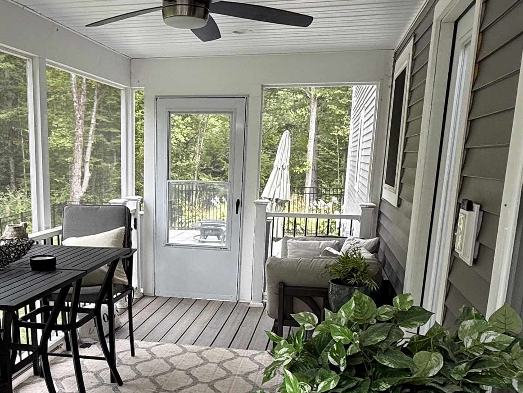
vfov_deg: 38.0
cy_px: 279
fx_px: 559
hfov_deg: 49.3
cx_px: 178
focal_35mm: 37
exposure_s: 1/99
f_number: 2.2
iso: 50
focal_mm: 2.22
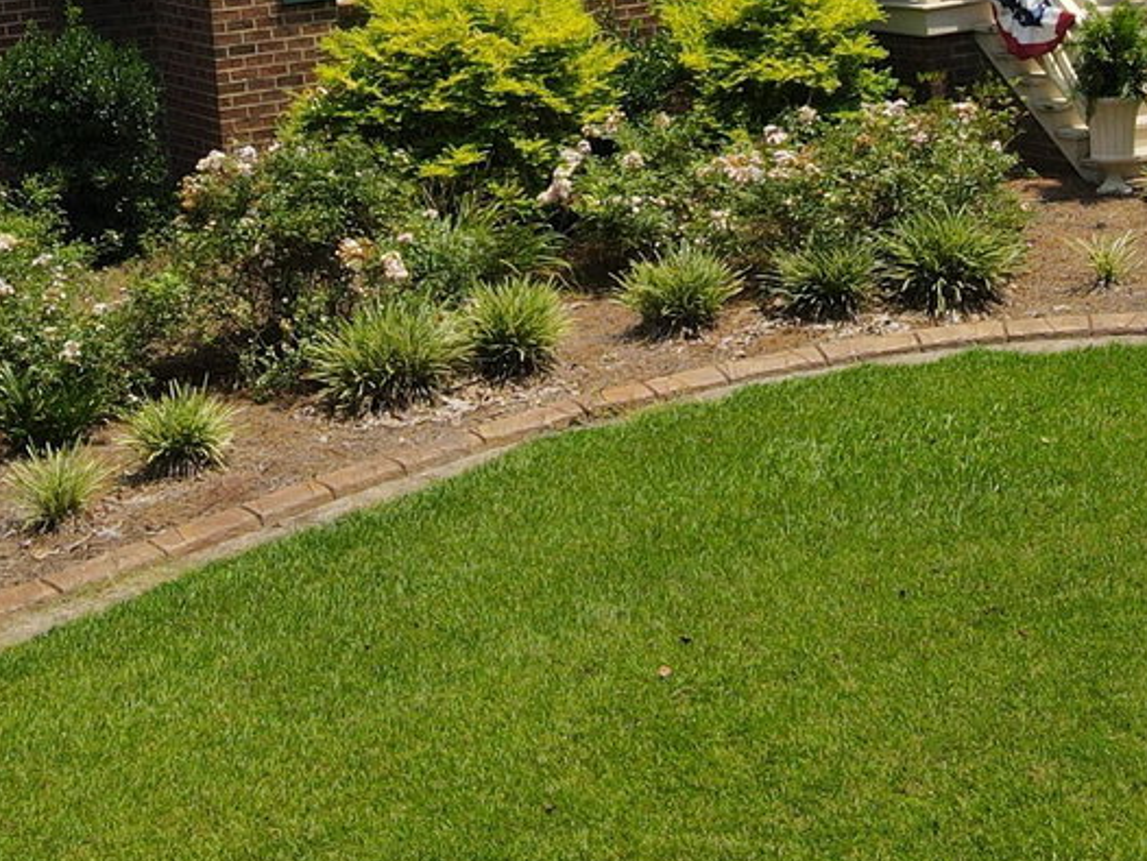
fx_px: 2420
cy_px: -207
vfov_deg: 18.9
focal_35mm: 73
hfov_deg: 26.7
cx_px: 608
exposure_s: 1/725
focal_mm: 4.5
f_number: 2.8
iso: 100
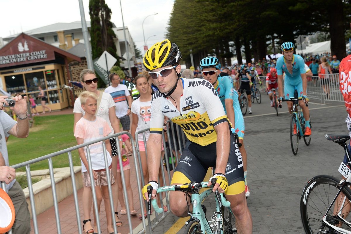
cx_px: 176
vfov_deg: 22.6
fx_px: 585
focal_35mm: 60
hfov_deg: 33.4
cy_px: 117
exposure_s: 1/250
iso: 200
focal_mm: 60
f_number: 7.1
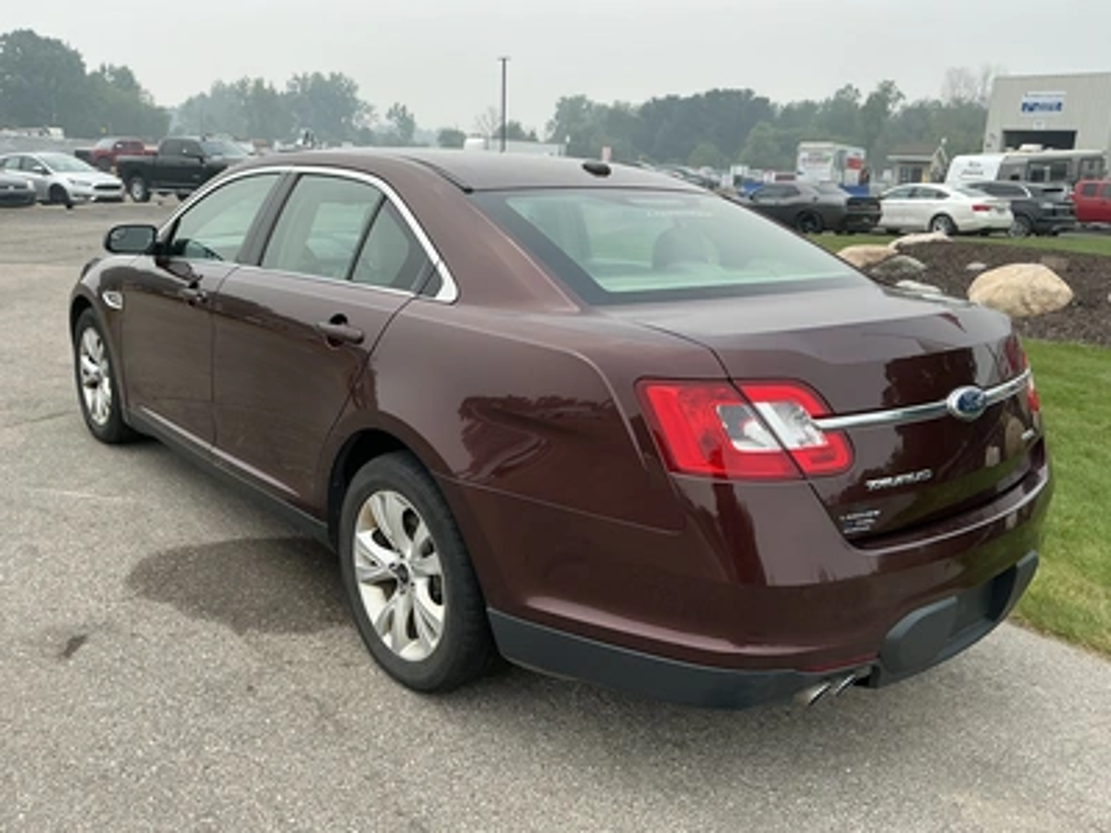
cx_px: 556
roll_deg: -1.3
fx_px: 899
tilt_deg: -15.4
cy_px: 416
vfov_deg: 49.7
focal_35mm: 28
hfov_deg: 63.4
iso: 25
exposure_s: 1/962
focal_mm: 3
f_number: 1.8
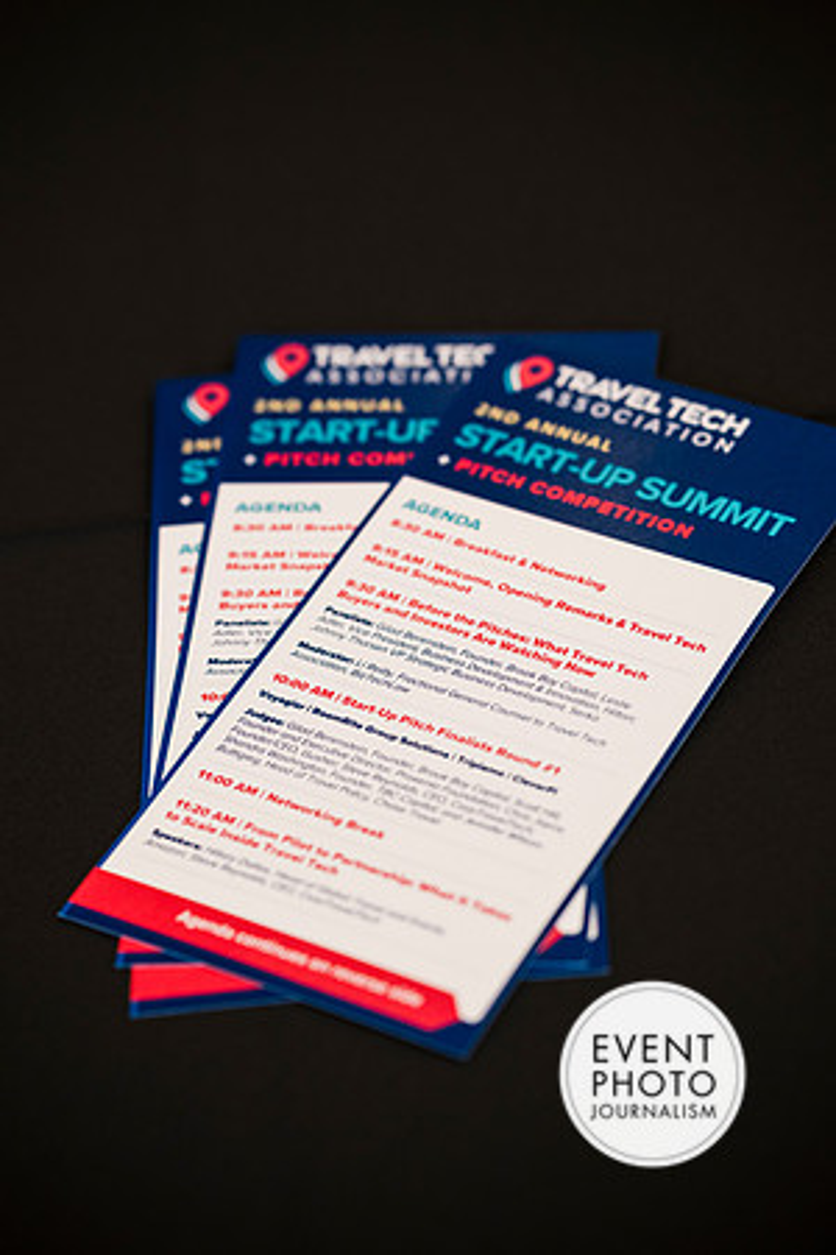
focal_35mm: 128
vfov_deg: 16.0
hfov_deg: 10.7
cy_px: 628
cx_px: 418
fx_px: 4458
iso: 720
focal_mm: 128
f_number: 3.2
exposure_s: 1/200
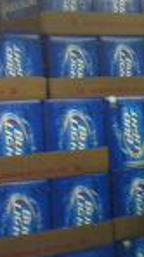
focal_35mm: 116
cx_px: 281
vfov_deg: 18.4
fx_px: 789
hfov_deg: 9.7
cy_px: 188
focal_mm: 3.85
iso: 80
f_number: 2.8
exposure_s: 1/30
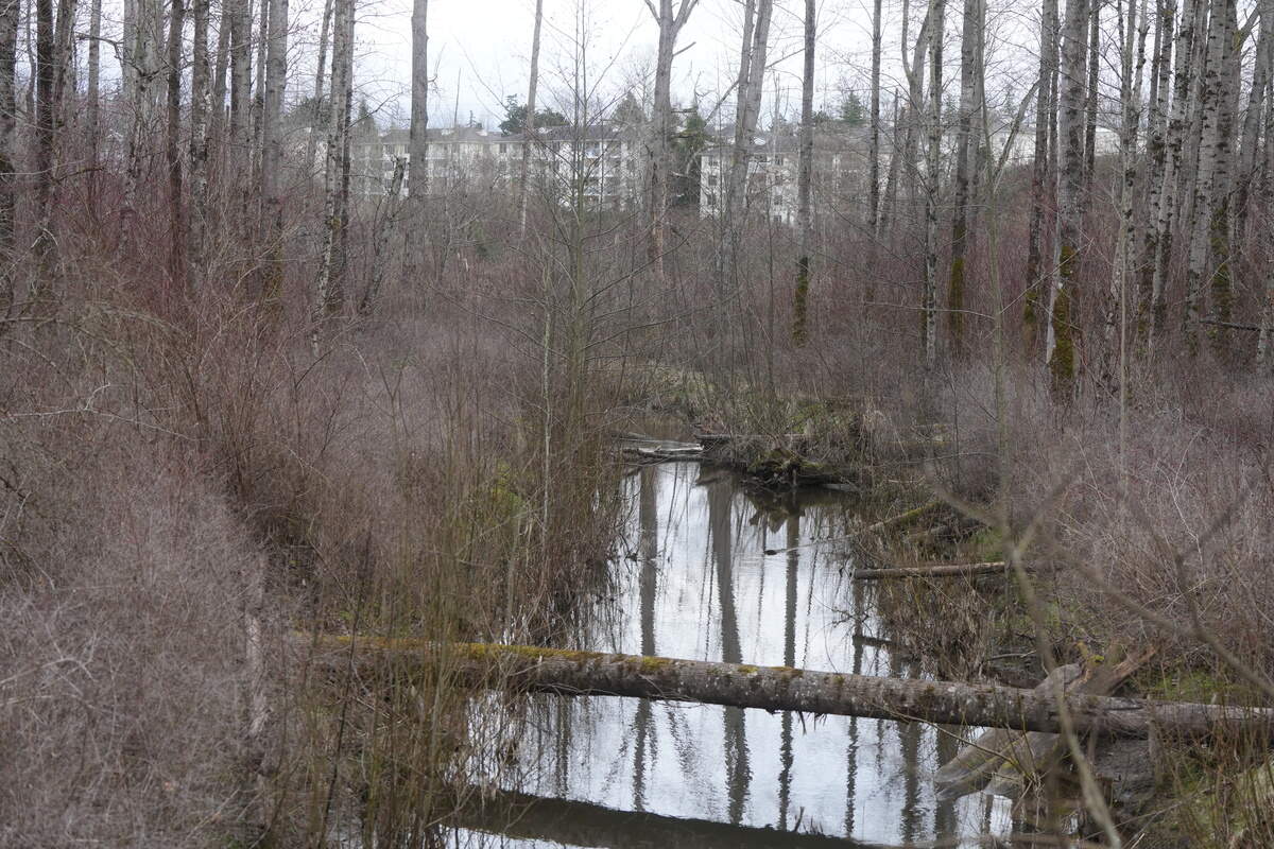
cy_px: 424
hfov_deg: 28.8
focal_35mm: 70
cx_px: 637
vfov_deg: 19.5
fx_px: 2477
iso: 320
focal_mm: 70
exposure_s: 1/160
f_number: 4
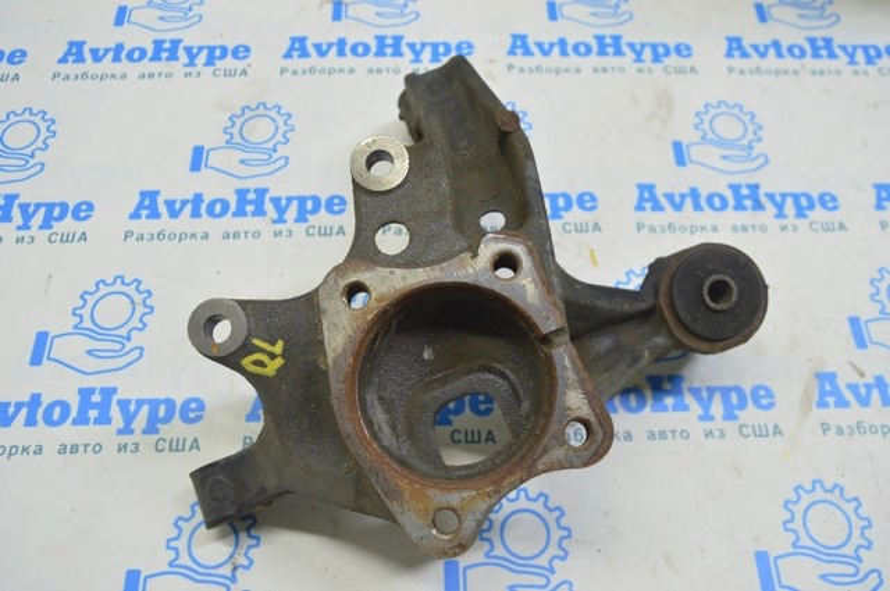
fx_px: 778
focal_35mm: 32
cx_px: 445
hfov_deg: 59.6
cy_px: 296
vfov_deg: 41.6
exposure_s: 1/20
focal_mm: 21
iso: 400
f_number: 5.6
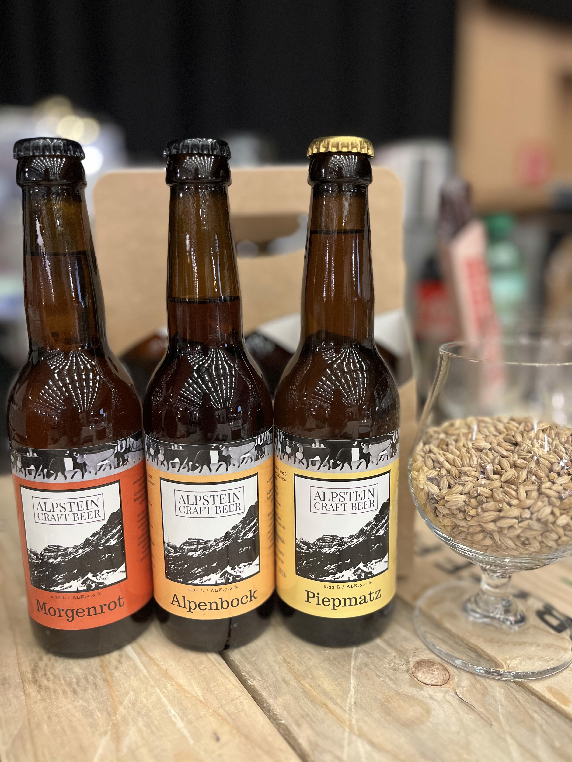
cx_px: 286
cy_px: 381
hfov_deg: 53.1
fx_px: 573
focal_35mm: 26
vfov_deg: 67.3
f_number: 1.6
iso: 320
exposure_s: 1/50
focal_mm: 5.1
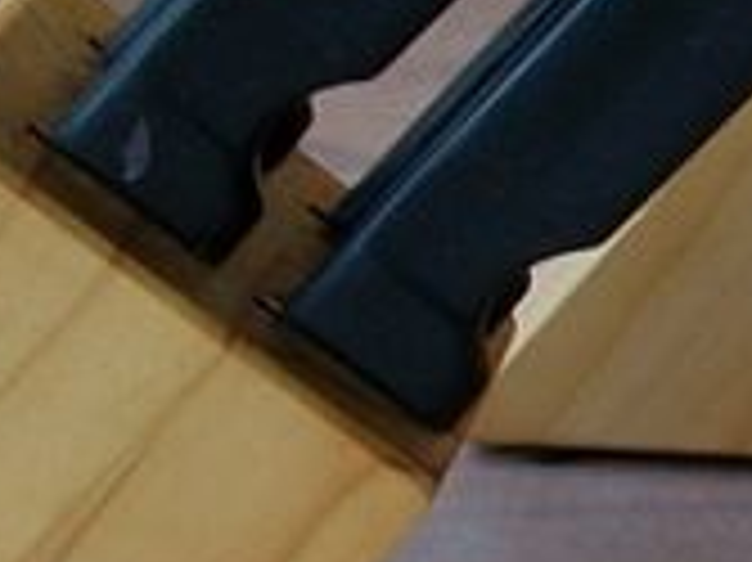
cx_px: 1603
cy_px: 616
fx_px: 4168
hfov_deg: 9.5
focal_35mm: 192
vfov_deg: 7.7
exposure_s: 1/45.1
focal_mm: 5.7
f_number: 2.9
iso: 80
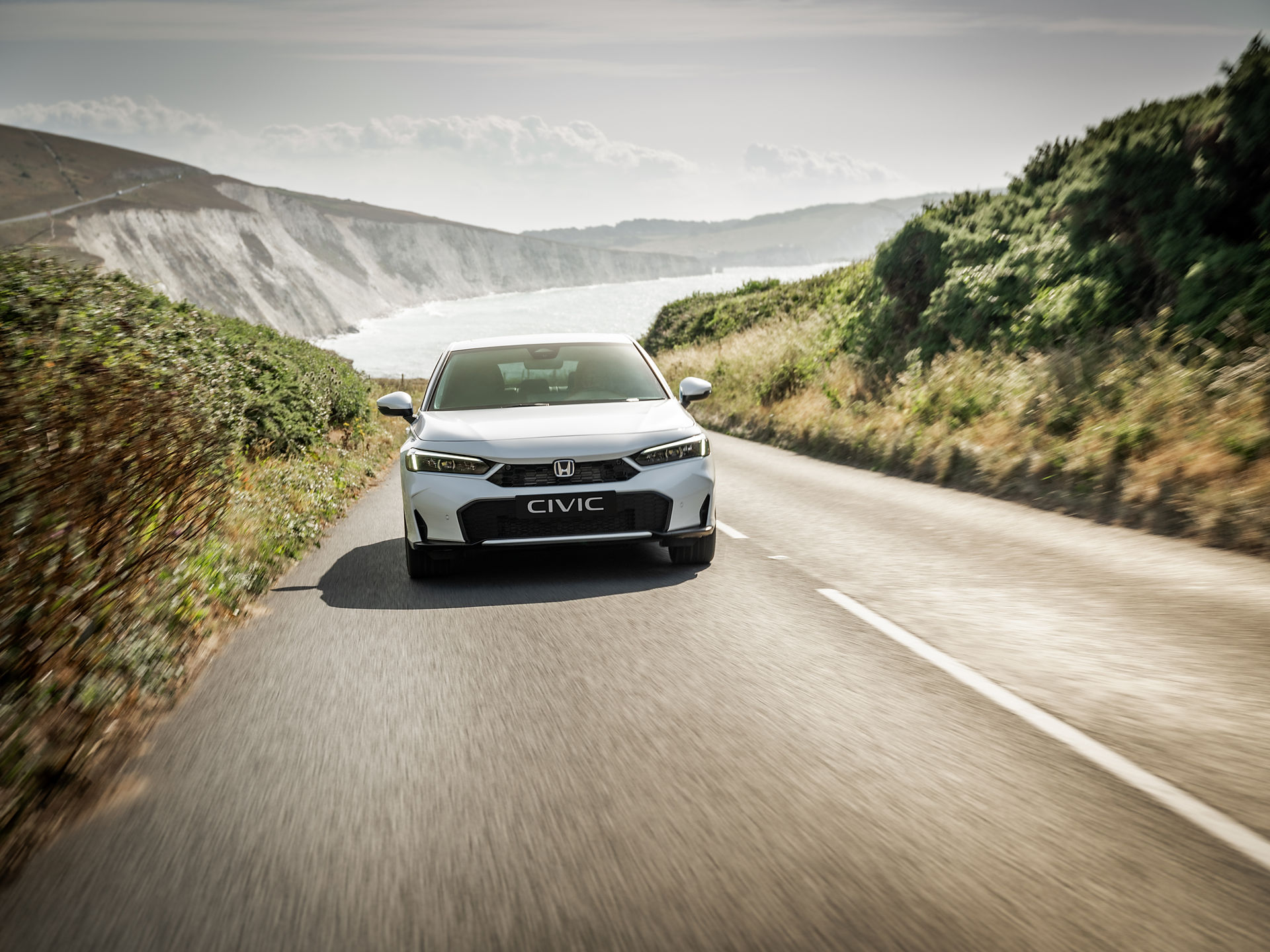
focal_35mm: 53
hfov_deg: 36.2
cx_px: 635
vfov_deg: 27.5
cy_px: 476
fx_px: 1944
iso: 400
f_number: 5
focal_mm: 67.6
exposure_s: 1/60
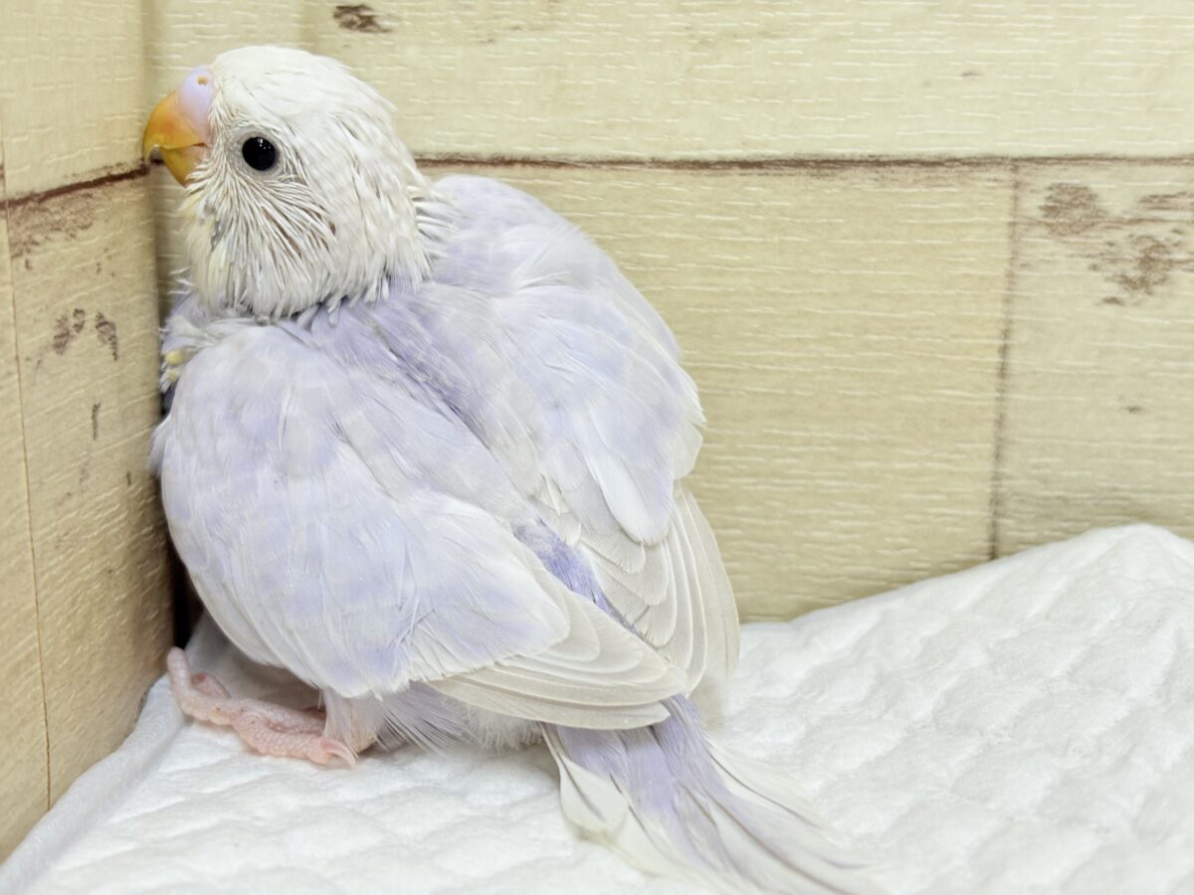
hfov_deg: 36.8
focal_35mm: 52
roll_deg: +0.9
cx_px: 597
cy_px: 448
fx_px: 1794
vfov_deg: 28.0
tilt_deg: -14.4
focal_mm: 5.96
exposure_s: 1/100
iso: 125
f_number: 1.6
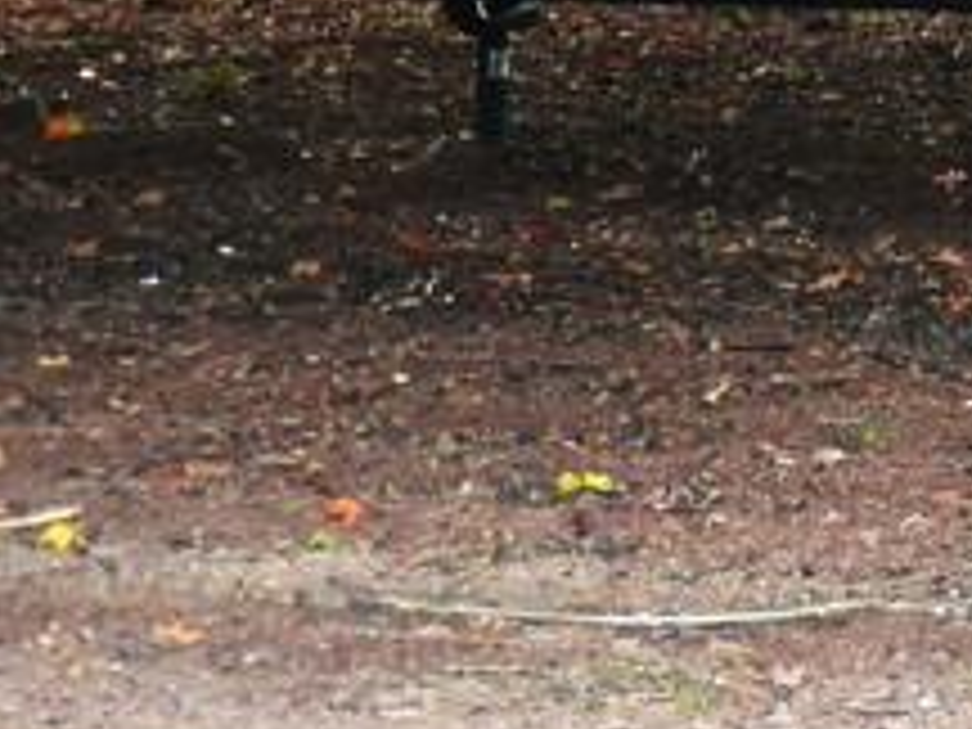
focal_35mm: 237
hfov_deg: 8.0
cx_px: 1940
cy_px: -724
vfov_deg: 6.1
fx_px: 6655
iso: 125
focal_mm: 8.9
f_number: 3.2
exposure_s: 1/50
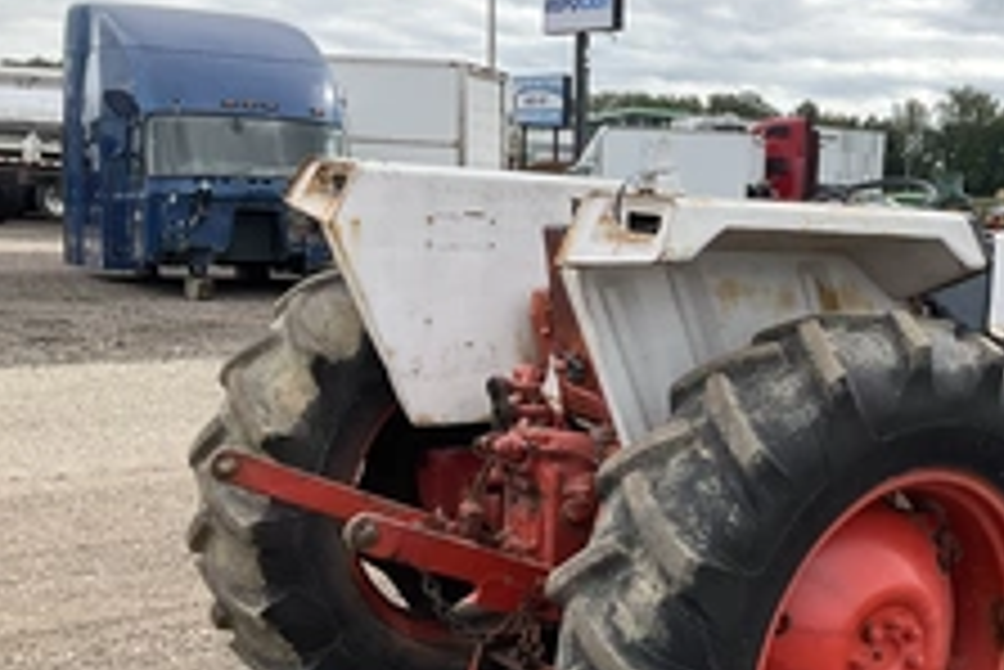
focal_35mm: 54
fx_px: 1507
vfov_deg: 25.1
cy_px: 396
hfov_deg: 35.3
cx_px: 846
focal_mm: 3
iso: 25
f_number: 1.8
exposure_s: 1/1412
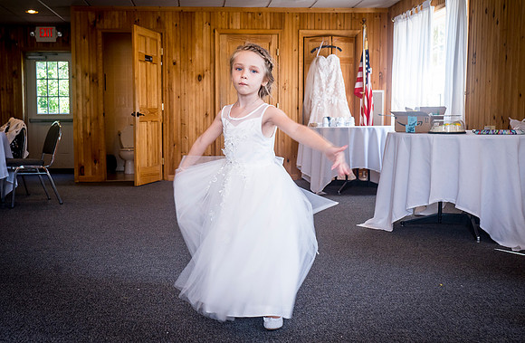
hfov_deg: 51.3
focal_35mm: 38
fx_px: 545
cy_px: 169
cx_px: 227
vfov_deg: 35.0
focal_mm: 29
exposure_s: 1/100
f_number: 5.6
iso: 640
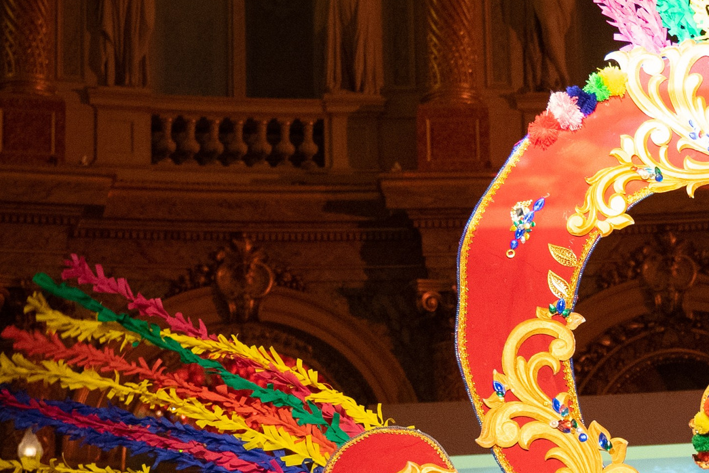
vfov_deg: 11.3
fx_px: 2363
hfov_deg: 16.6
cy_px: 437
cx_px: 763
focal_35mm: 120
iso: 2000
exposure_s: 1/250
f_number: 2.8
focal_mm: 33
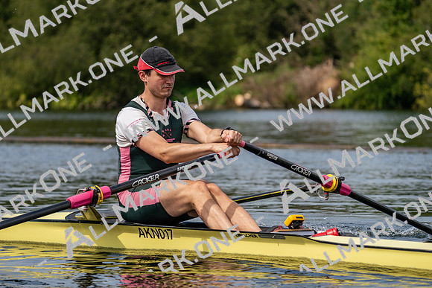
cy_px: 144
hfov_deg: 10.3
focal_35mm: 200
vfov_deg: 6.9
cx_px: 216
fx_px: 2400
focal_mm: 200
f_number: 5.6
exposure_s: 1/1600
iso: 250
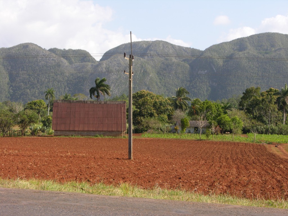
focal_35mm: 78
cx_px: 144
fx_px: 649
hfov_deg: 25.0
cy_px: 108
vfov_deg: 18.9
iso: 50
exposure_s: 1/178
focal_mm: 19.9
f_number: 5.4
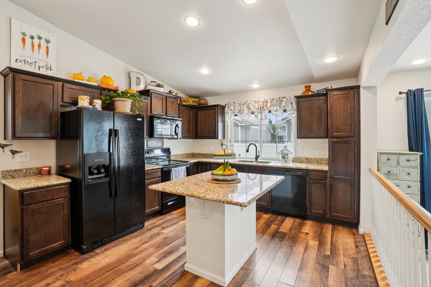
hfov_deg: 100.4
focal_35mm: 15
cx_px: 216
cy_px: 144
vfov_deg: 77.3
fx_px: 180
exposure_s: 1/30
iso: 400
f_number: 8
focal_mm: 10
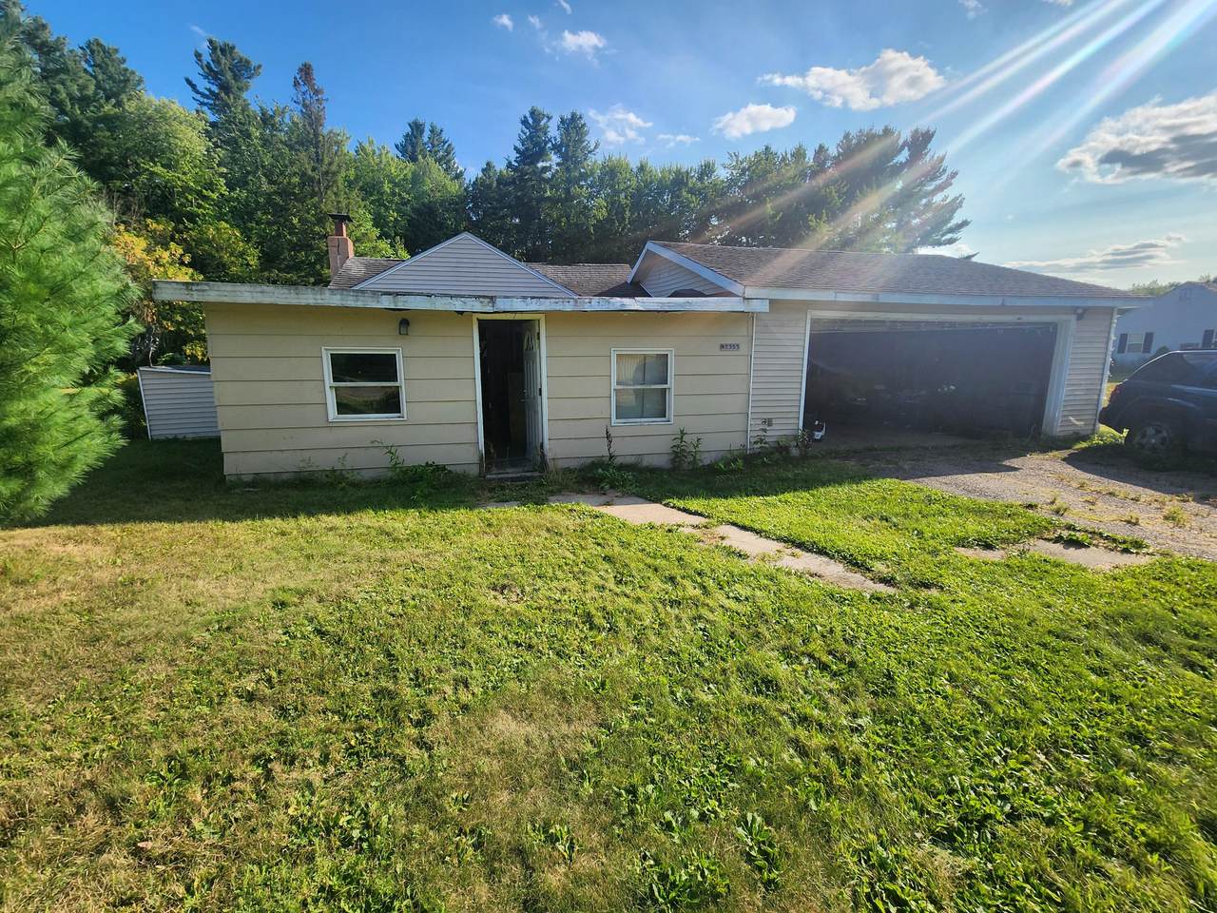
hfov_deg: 106.2
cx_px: 608
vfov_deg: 89.9
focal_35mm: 13
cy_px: 456
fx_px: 457
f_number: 2.2
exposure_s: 1/2005
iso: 50
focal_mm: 2.2
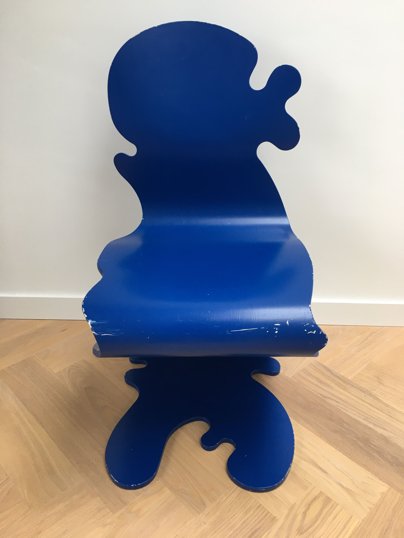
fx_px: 451
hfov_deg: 48.2
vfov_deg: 61.7
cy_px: 269
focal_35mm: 29
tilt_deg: -30.5
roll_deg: -1.3
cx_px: 202
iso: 25
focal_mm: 4.15
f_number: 2.2
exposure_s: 1/33
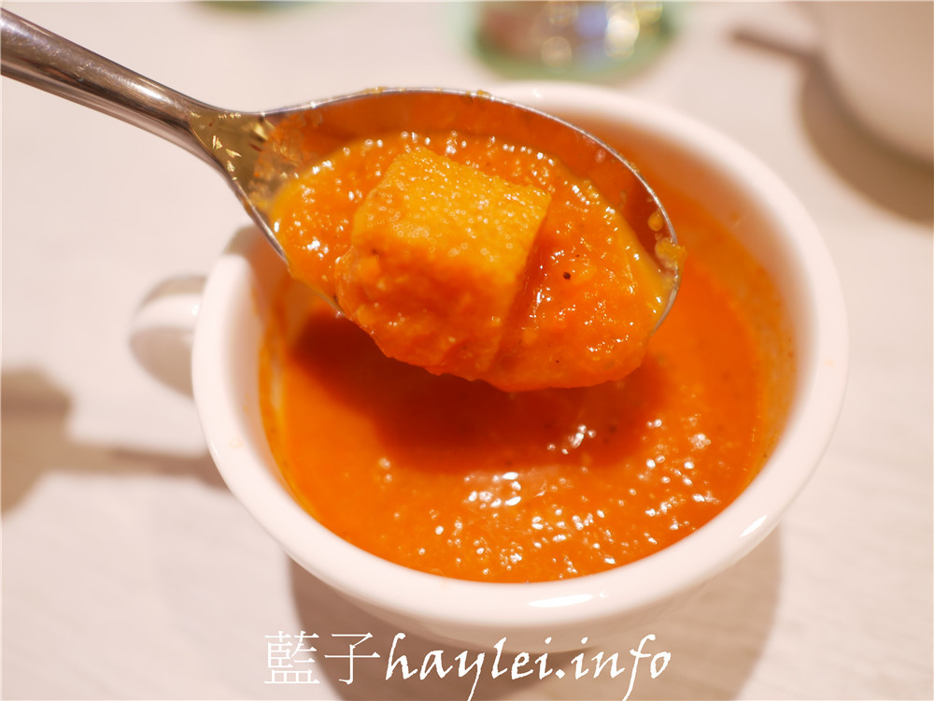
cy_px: 350
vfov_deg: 46.8
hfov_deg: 60.0
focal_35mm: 30
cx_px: 467
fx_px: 809
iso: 320
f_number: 1.7
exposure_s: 1/60
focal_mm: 15
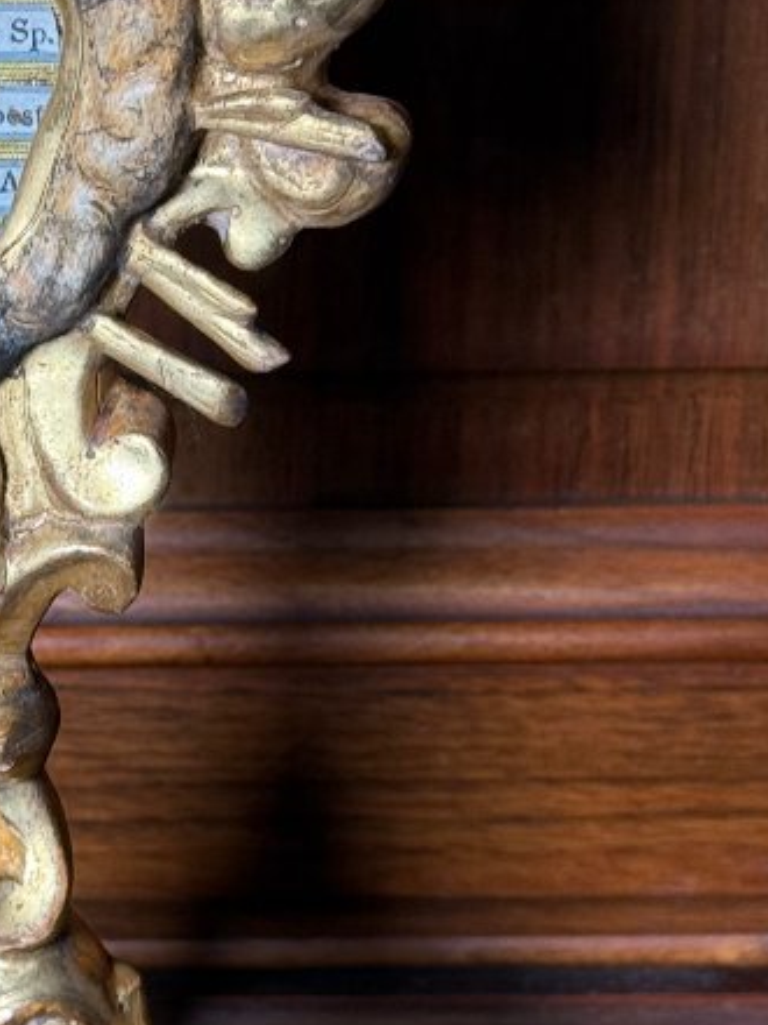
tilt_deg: -24.3
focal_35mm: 131
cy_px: 603
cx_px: -65
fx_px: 3875
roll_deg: +1.9
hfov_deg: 11.2
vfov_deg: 15.0
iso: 80
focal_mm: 6.76
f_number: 1.78
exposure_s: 1/104
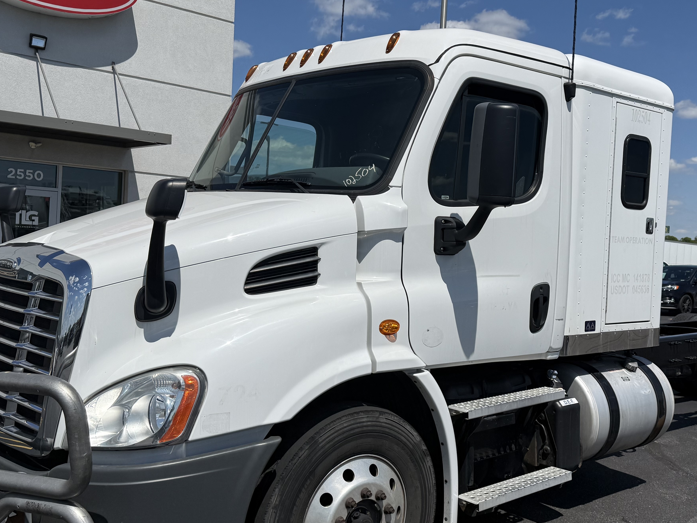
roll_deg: -2.6
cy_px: 255
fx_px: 785
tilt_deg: -2.3
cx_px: 416
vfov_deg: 36.8
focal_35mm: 39
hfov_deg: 47.6
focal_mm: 6.76
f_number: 1.78
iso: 80
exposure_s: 1/11905
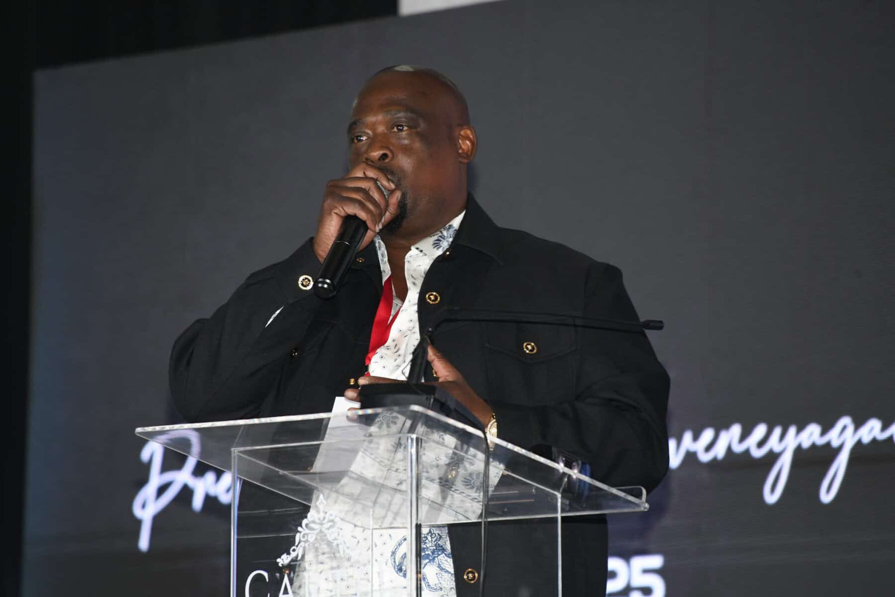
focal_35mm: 300
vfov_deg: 4.6
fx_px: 7458
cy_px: 298
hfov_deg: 6.9
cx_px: 448
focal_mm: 300
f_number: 6.3
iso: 1600
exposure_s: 1/250
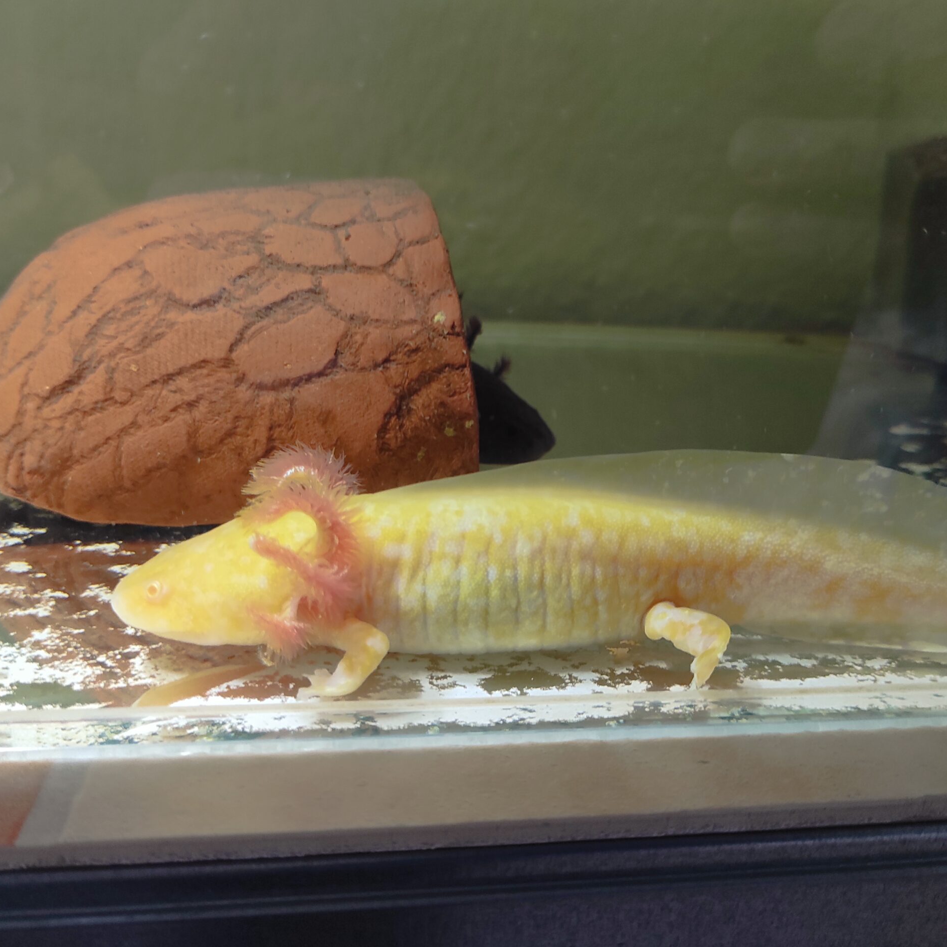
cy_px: 481
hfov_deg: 54.0
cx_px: 496
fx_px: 929
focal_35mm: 30
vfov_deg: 54.0
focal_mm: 5.43
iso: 393
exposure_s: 1/30
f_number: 1.89
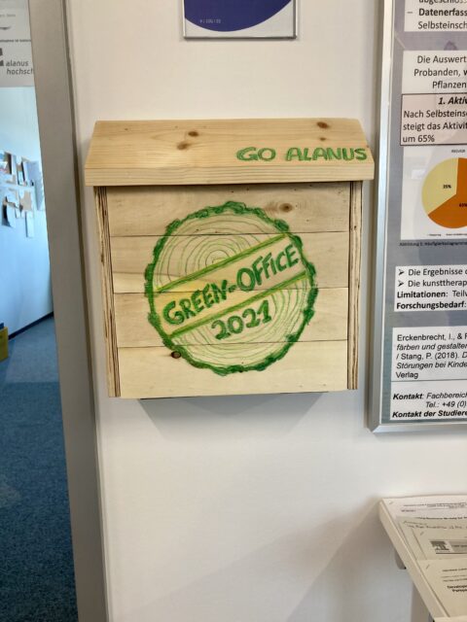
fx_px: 504
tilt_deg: -8.7
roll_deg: +1.4
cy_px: 311
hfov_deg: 49.7
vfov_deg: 63.4
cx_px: 234
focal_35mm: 28
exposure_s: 1/50
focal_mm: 3.99
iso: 64
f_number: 1.8
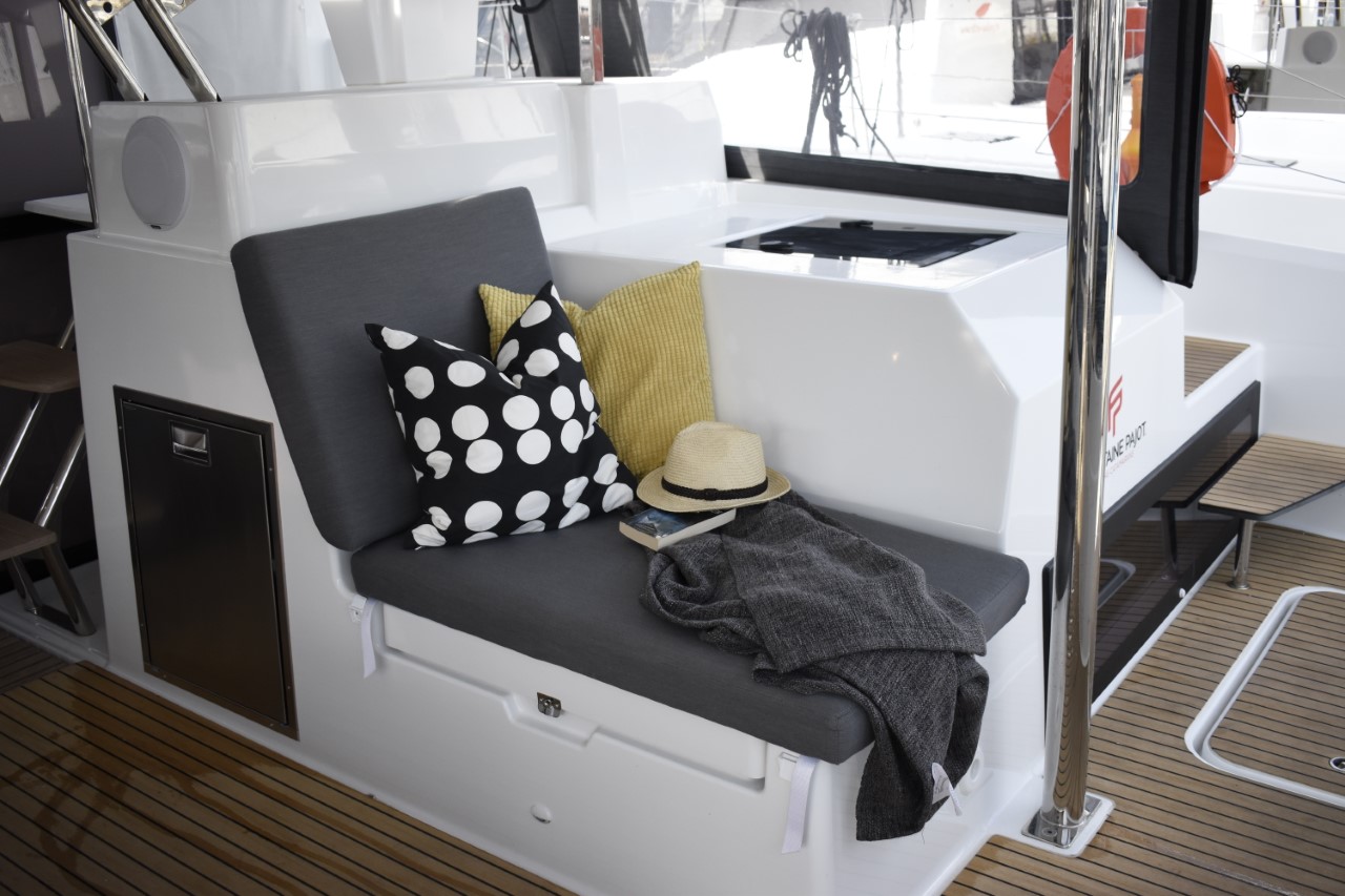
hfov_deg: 53.1
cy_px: 448
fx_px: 1345
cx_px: 672
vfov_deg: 36.9
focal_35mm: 36
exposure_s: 1/1000
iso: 500
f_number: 4.5
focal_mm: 24
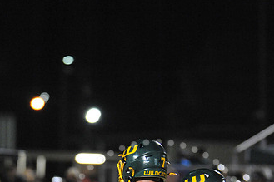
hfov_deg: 3.3
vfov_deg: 2.2
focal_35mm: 617
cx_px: 157
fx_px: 4693
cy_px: 239
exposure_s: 1/200
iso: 6400
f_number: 6
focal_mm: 350
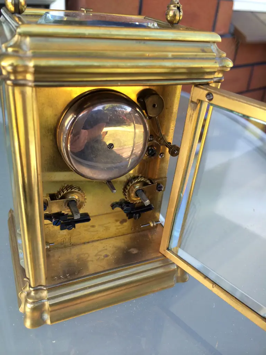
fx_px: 307
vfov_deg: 60.0
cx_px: 133
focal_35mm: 30
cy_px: 178
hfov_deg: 46.8
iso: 40
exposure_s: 1/120
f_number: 2.2
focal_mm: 4.12
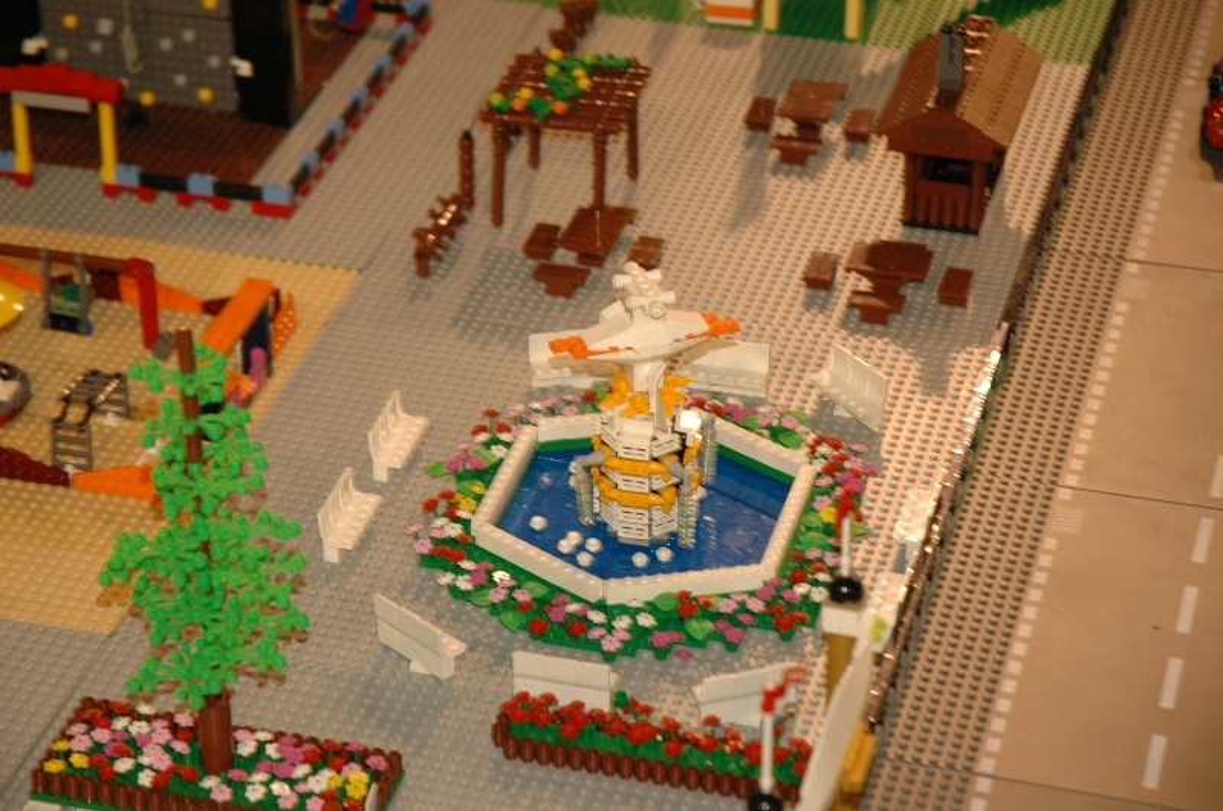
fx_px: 3562
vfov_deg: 13.0
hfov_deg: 19.5
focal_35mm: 105
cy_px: 406
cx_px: 612
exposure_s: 1/100
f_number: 4.5
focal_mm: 70
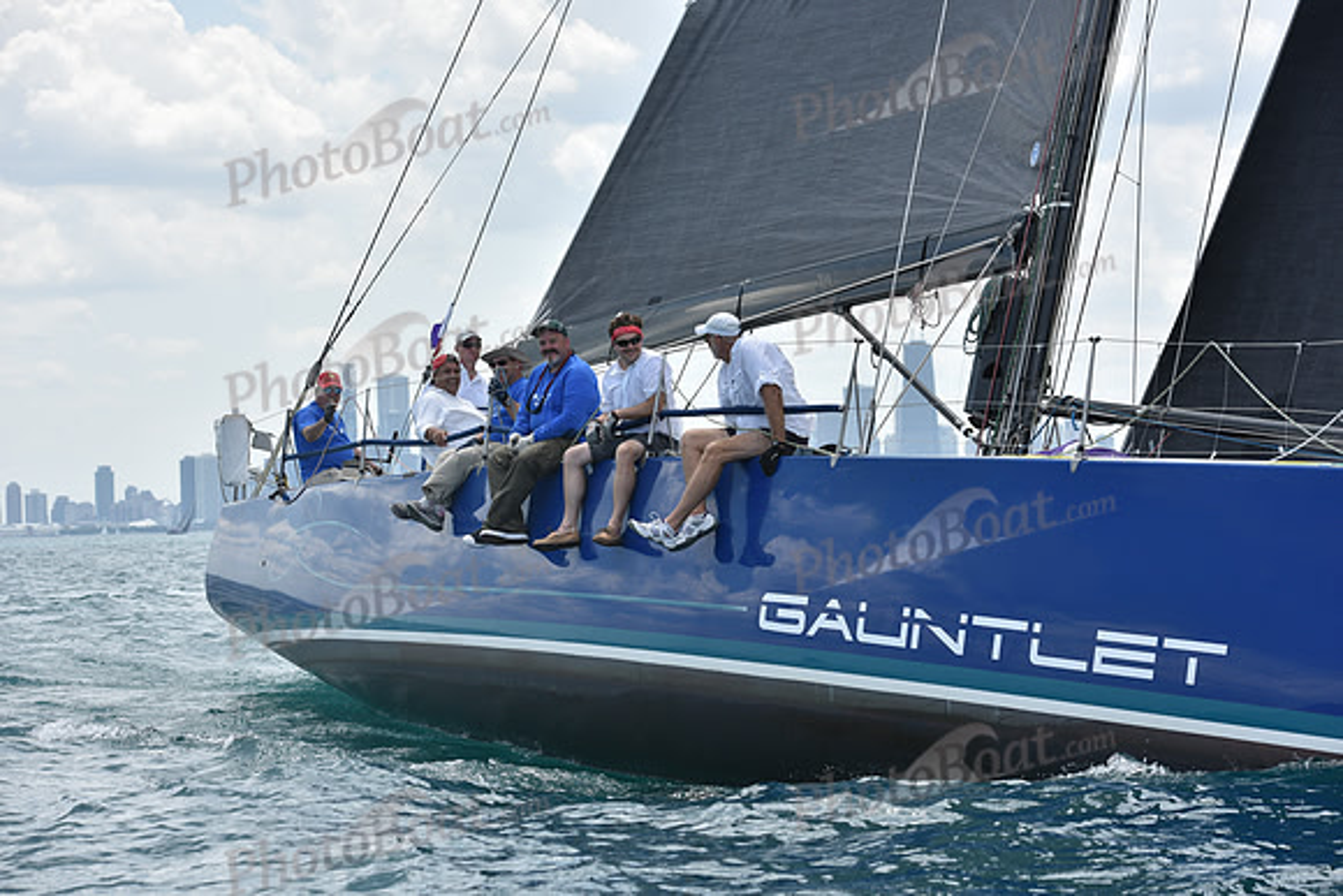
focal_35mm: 92
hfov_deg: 22.1
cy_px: 448
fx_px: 3433
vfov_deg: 14.9
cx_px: 672
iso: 250
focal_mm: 92
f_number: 6.3
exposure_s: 1/1250
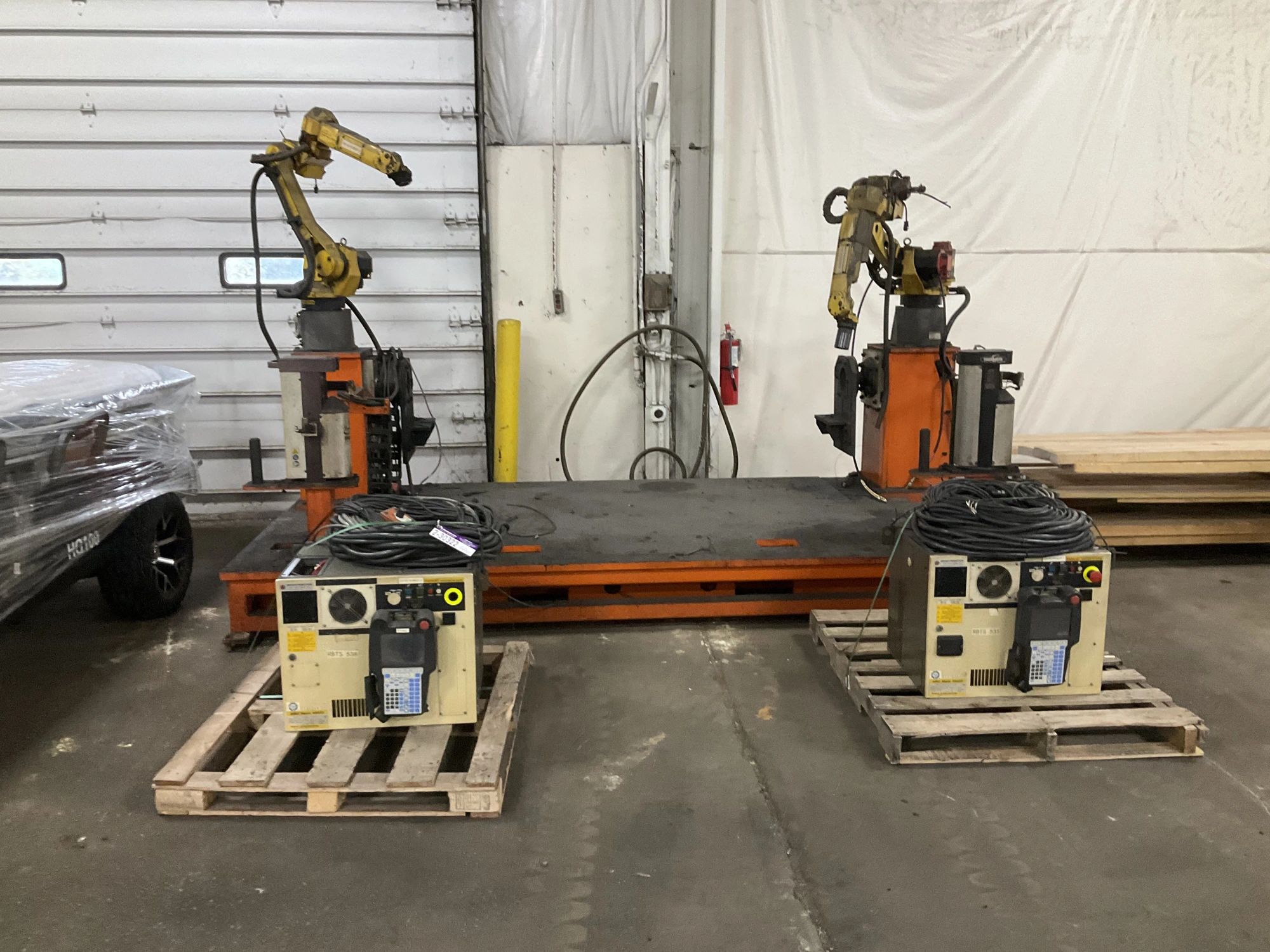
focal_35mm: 29
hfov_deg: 61.7
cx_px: 635
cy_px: 476
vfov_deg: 48.2
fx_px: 1064
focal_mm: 3
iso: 160
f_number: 1.8
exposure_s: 1/60
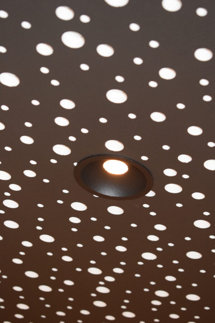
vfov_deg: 24.6
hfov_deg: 16.6
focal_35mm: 82
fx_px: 739
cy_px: 162
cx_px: 108
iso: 3200
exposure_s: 1/50
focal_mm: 55
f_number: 5.6
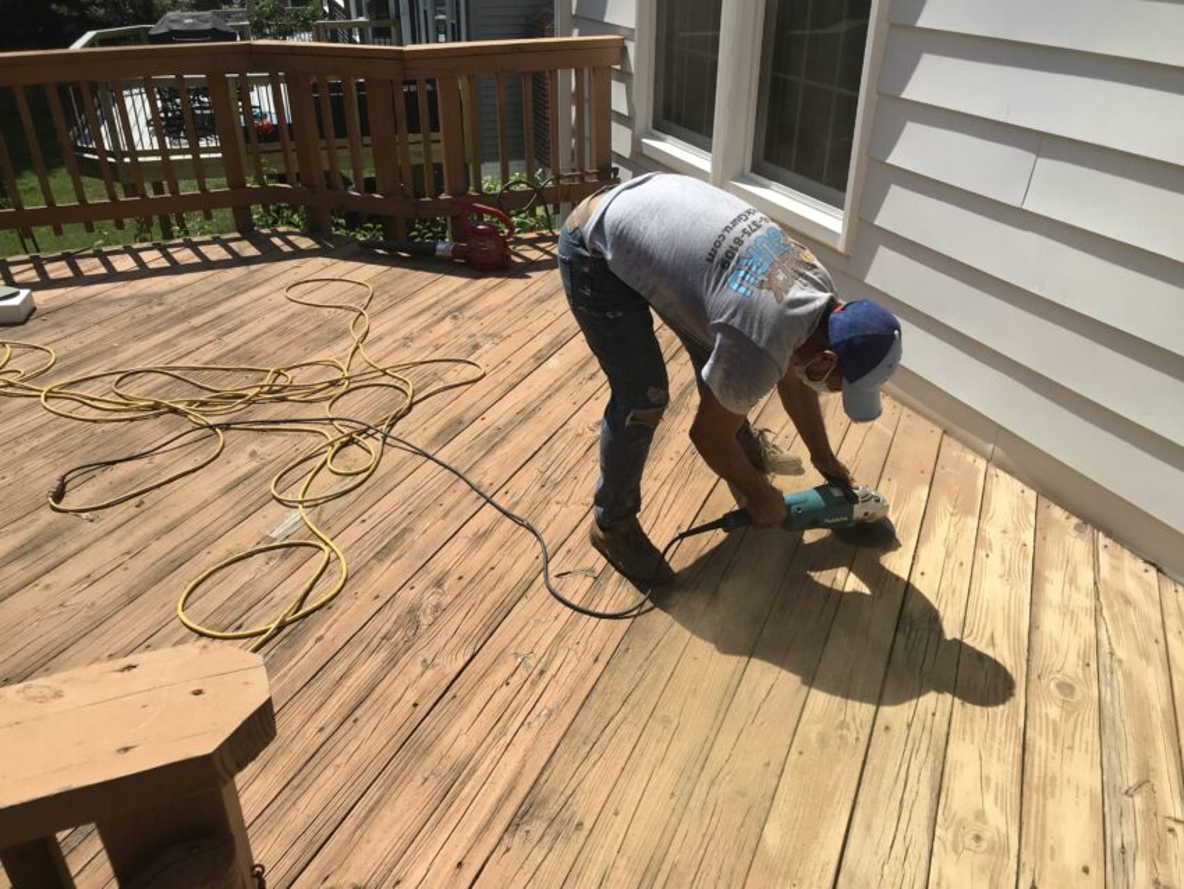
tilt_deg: -28.0
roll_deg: -0.4
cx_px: 592
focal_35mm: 28
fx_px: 958
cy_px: 444
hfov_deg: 63.4
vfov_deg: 49.8
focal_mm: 3.99
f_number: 1.8
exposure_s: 1/2817
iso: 20
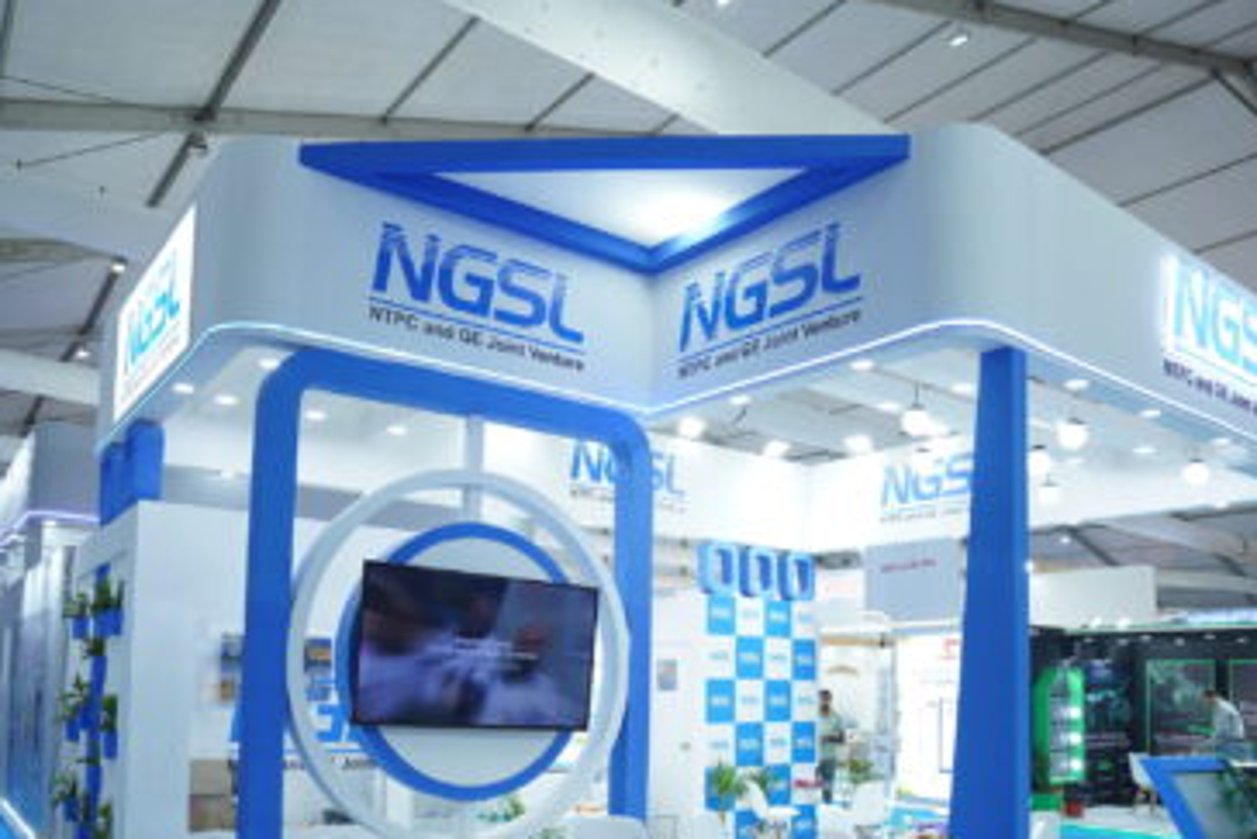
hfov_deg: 65.4
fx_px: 978
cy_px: 628
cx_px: 594
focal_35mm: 28
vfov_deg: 44.9
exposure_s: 1/100
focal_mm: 17
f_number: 2.8
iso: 160
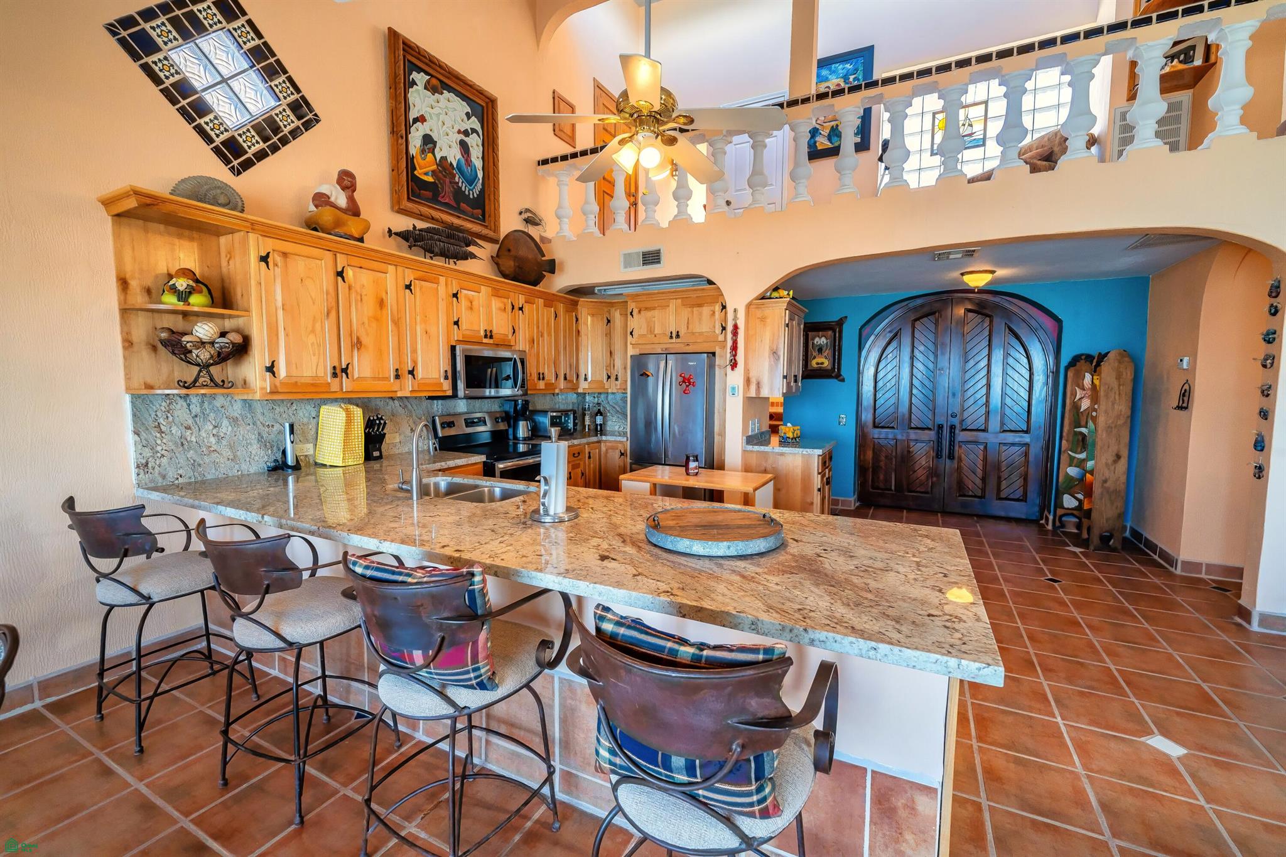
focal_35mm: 14
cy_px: 428
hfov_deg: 104.3
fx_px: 500
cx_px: 643
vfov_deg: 81.2
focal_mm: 14
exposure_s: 1/90
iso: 500
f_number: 4
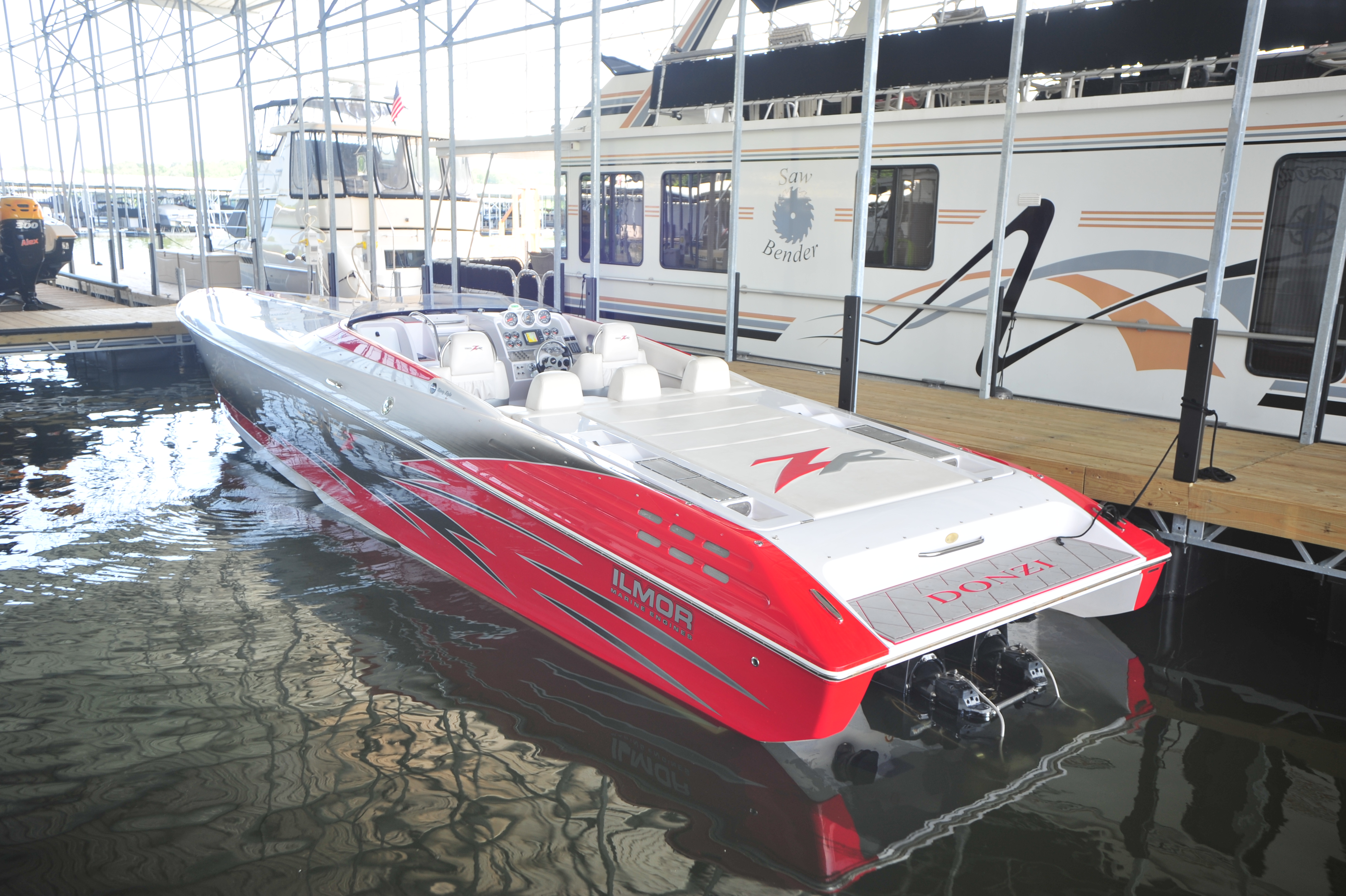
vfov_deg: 42.3
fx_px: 1158
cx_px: 673
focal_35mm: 31
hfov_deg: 60.3
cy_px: 448
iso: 200
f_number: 6.3
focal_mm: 31
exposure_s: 1/50
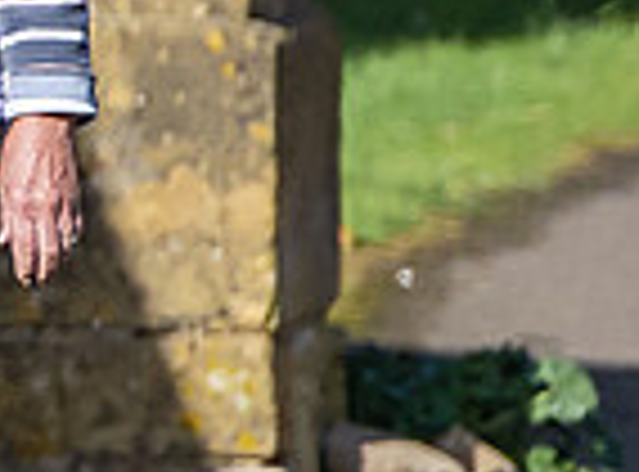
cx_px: -2817
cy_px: -209
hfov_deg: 0.9
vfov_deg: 0.6
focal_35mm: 2323
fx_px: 42665
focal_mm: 200
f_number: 2.8
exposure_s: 1/4000
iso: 400
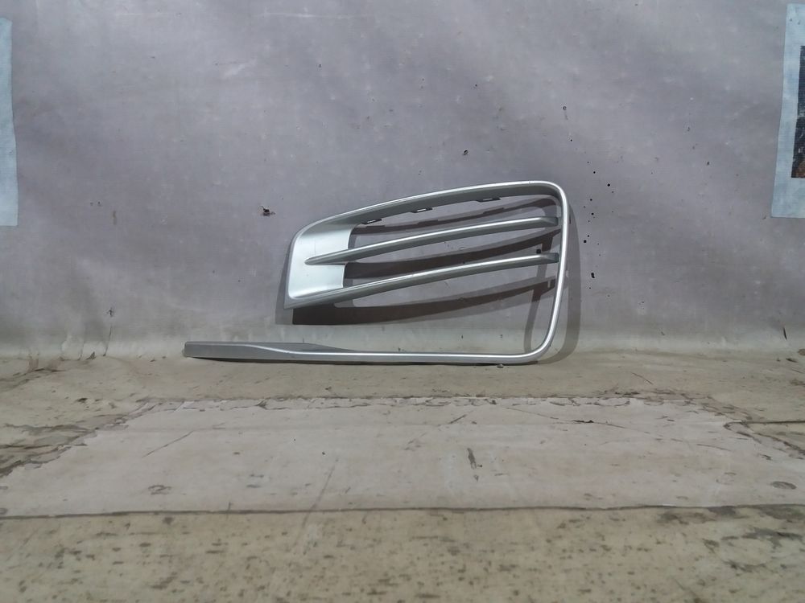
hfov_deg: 63.4
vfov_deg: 49.7
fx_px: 651
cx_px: 402
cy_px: 302
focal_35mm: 28
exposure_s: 1/33
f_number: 1.9
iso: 125
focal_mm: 3.7
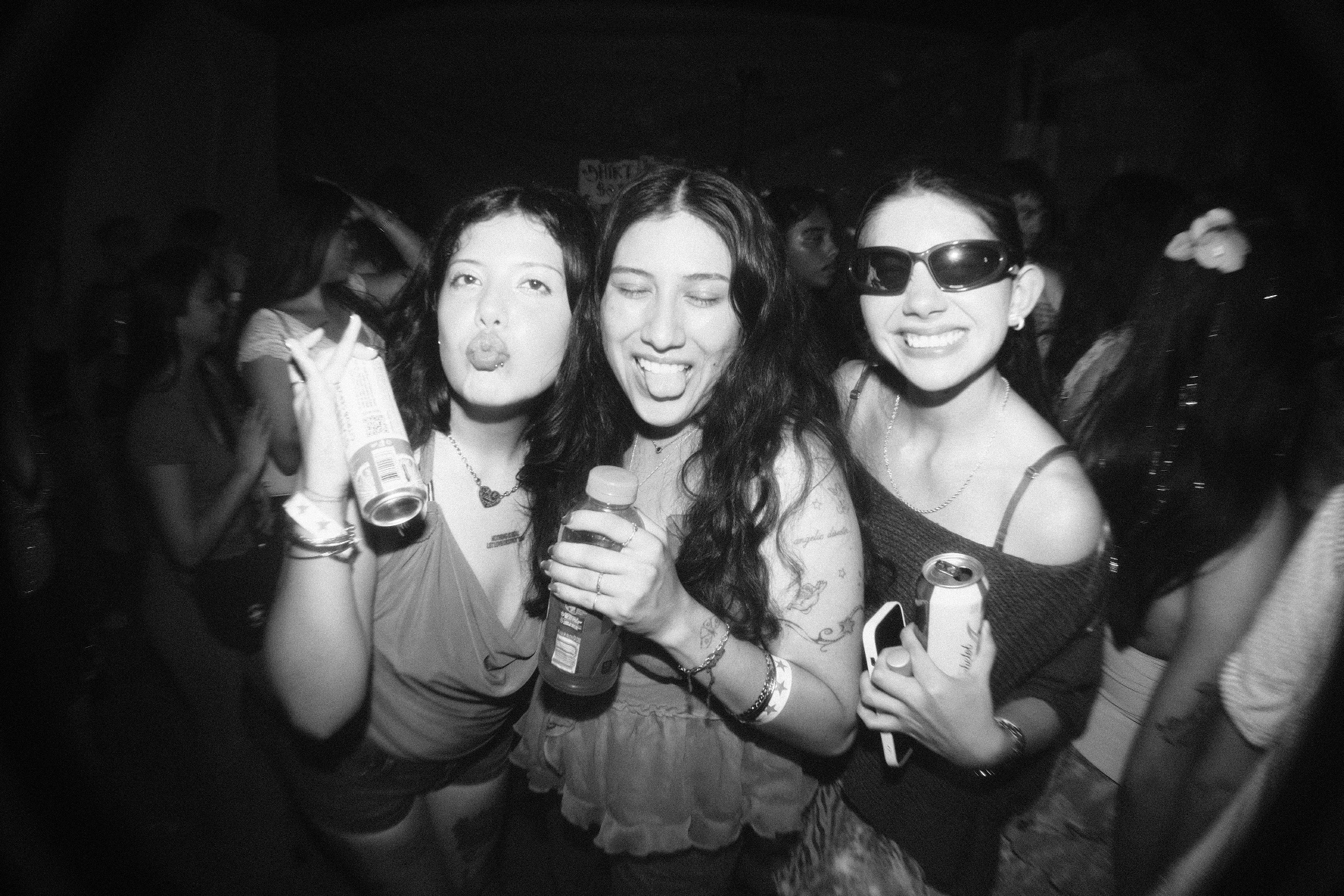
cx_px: 672
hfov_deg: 47.4
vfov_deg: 32.6
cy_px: 448
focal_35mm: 41
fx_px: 1531
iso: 400
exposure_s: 1/8
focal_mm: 27
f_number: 5.6
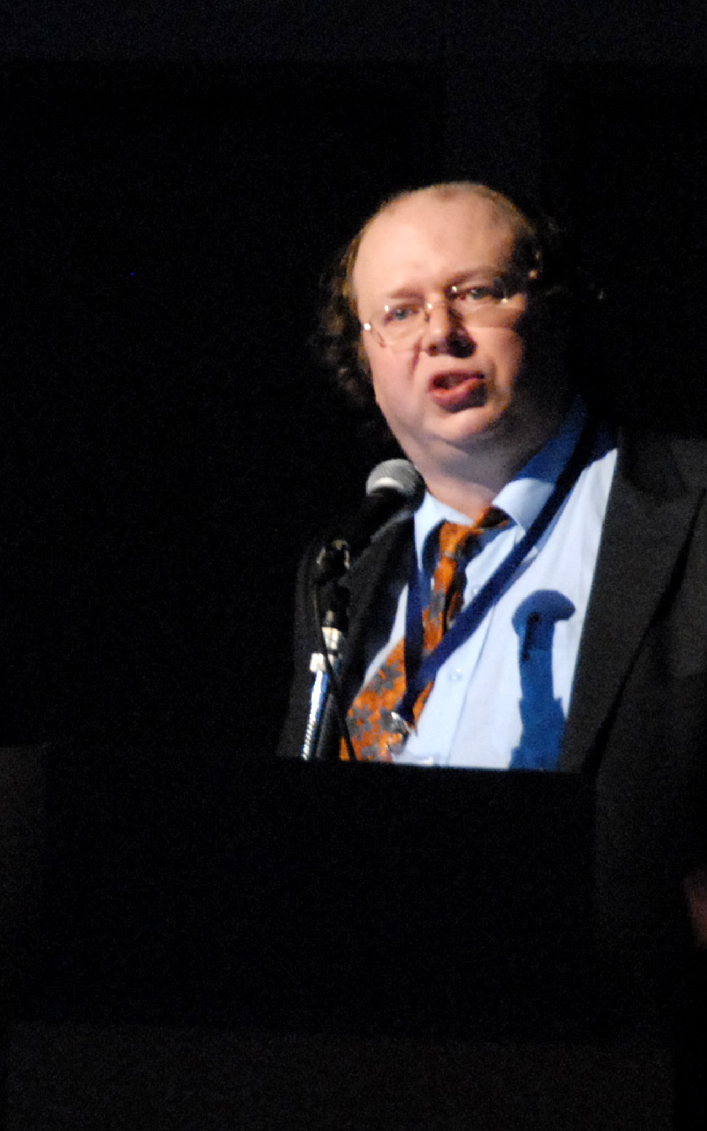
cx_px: 340
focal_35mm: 390
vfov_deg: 5.4
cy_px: 586
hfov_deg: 3.4
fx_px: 12019
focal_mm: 135
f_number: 6.3
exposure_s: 1/30
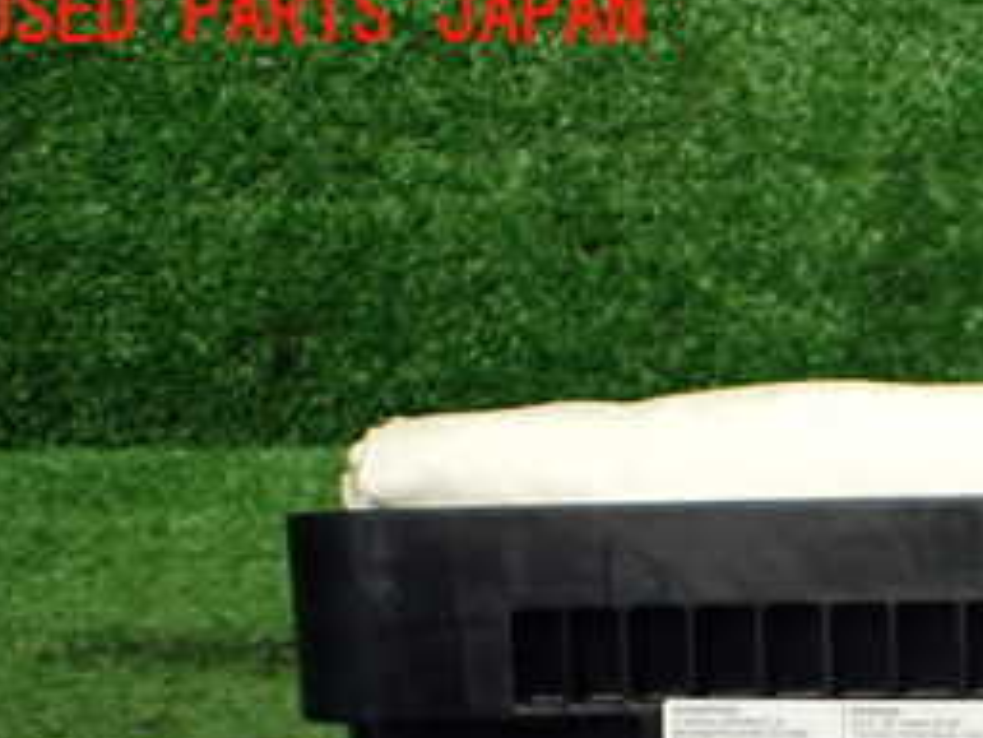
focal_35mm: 70
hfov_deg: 25.6
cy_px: 830
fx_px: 1989
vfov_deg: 20.0
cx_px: 1098
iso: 400
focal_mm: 5.4
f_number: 2.3
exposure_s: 1/125
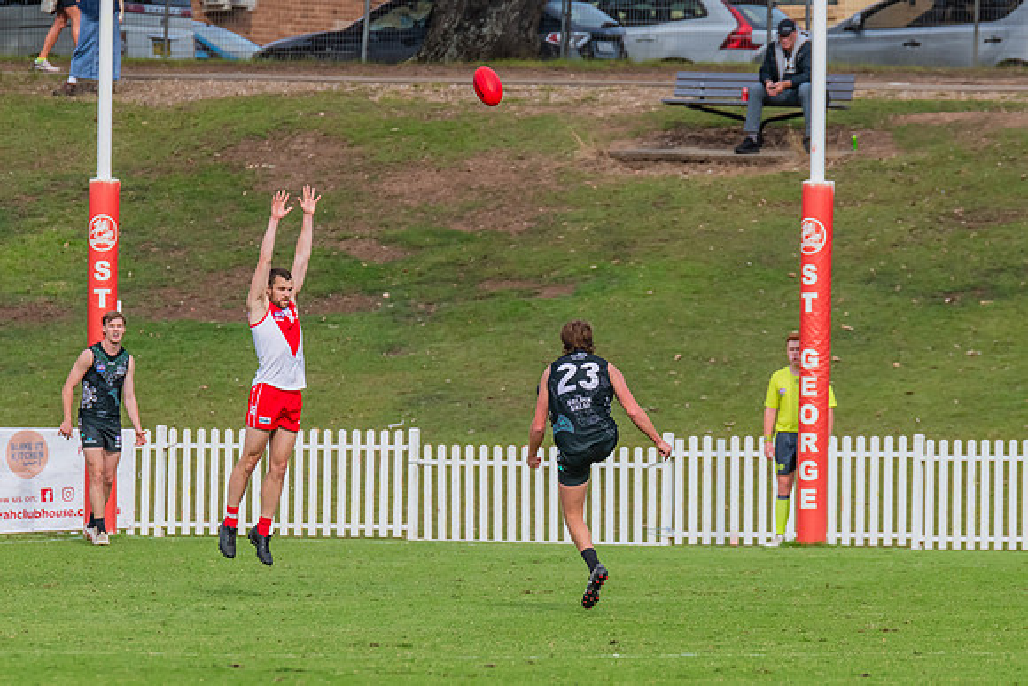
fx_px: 17020
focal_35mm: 596
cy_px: 398
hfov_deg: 3.5
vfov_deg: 2.3
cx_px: 584
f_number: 8
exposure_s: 1/1600
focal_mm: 420
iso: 800
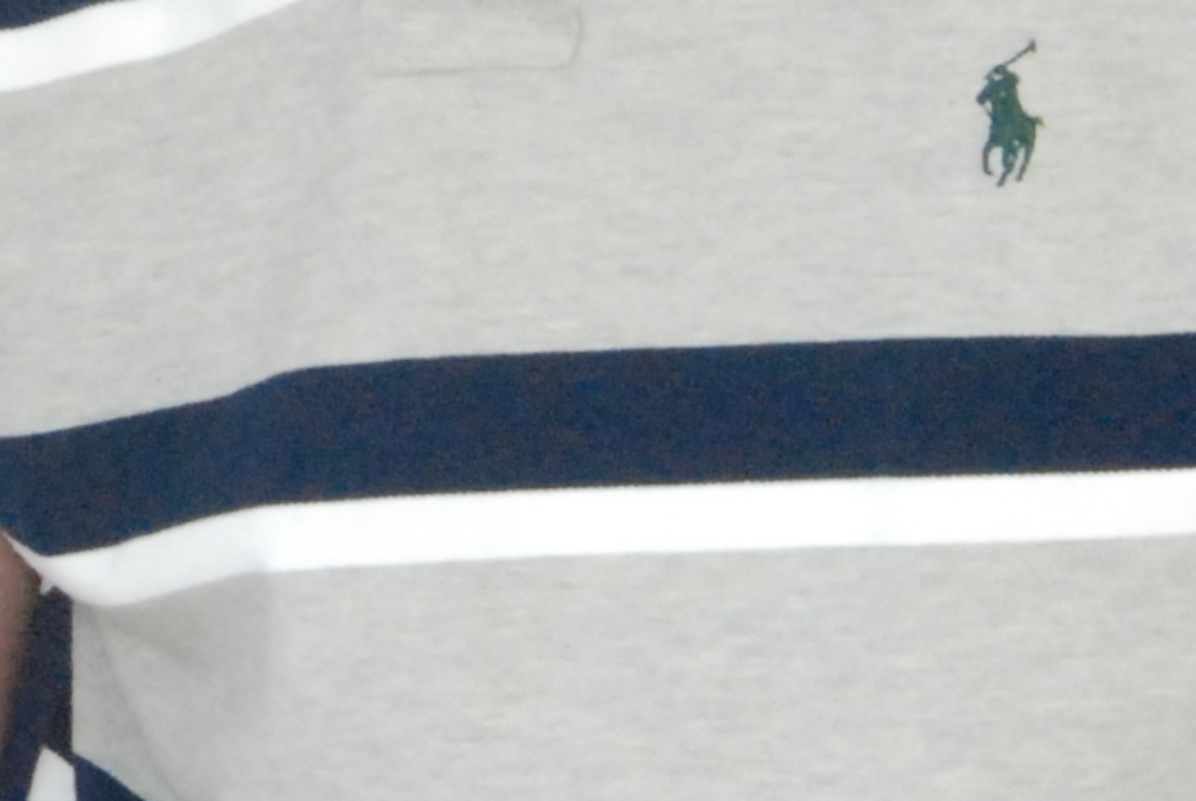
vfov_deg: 4.0
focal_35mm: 341
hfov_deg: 6.0
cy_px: -278
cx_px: -353
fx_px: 11345
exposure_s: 1/200
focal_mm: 42
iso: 1600
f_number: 10
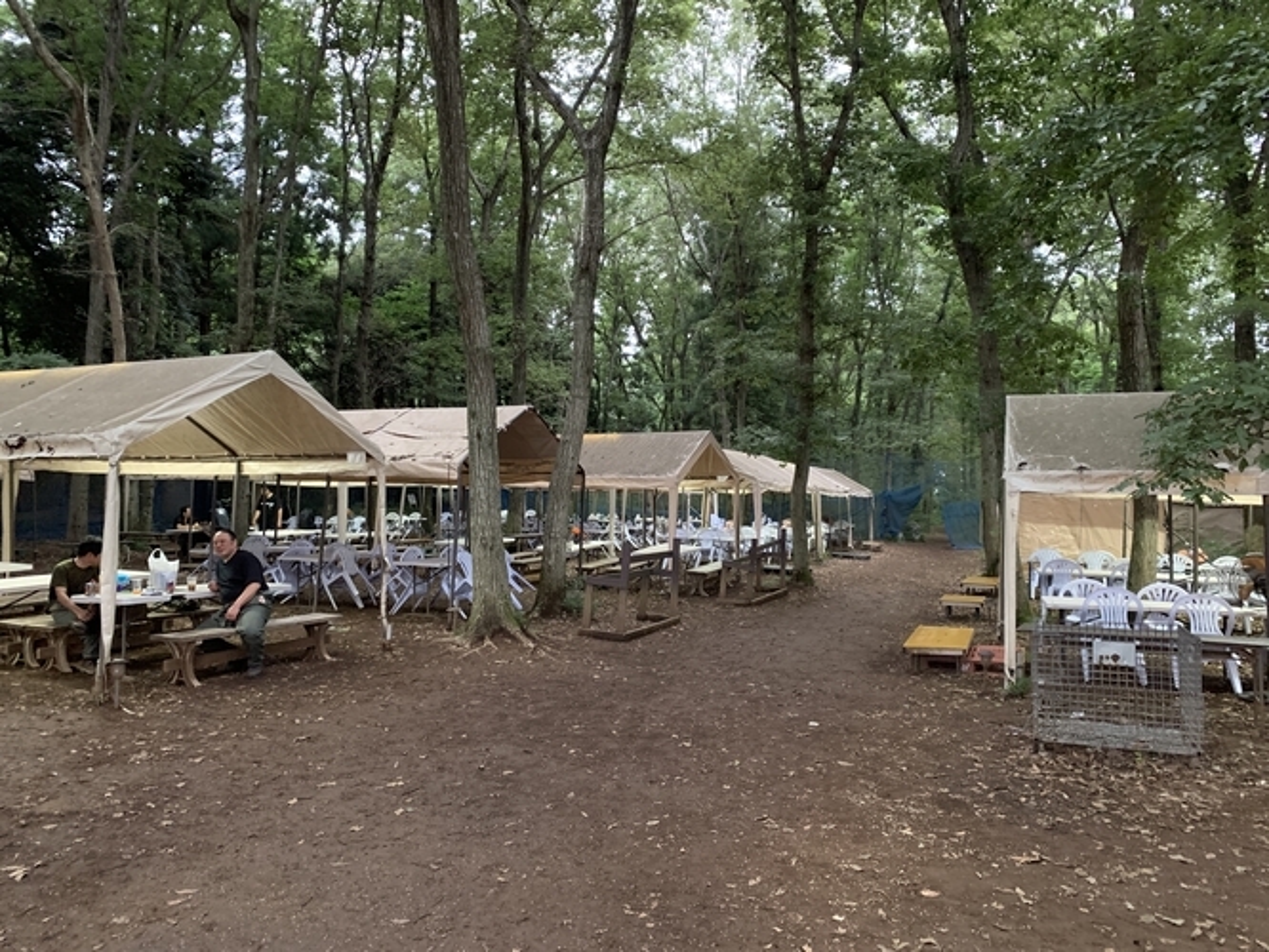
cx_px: 634
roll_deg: -1.7
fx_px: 953
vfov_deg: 53.1
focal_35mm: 26
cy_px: 476
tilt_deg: +1.3
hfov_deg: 67.3
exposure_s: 1/25
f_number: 1.8
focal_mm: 4.25
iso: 500
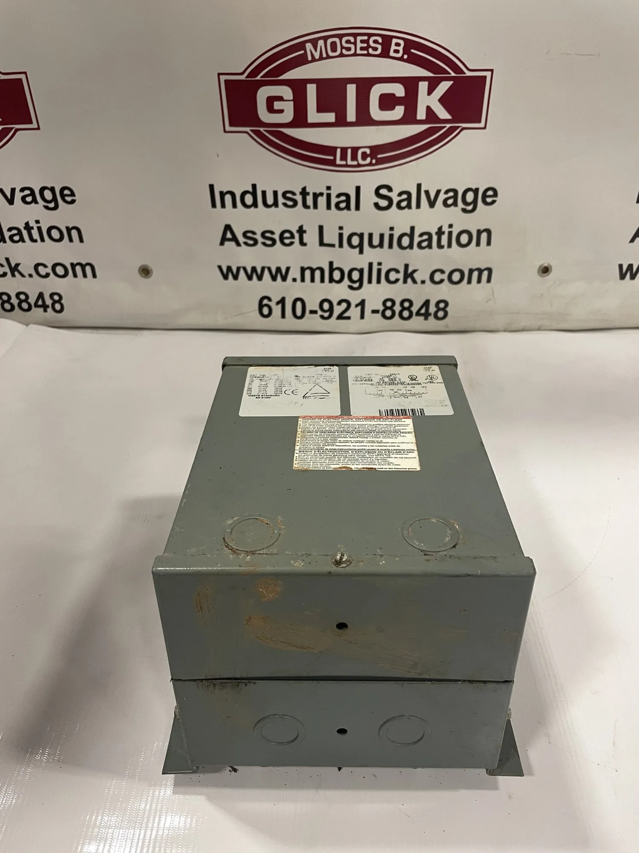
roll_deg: +0.5
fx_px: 640
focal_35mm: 26
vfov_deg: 67.3
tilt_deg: -37.8
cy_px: 426
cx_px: 320
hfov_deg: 53.1
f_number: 1.6
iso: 200
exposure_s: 1/60
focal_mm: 4.2
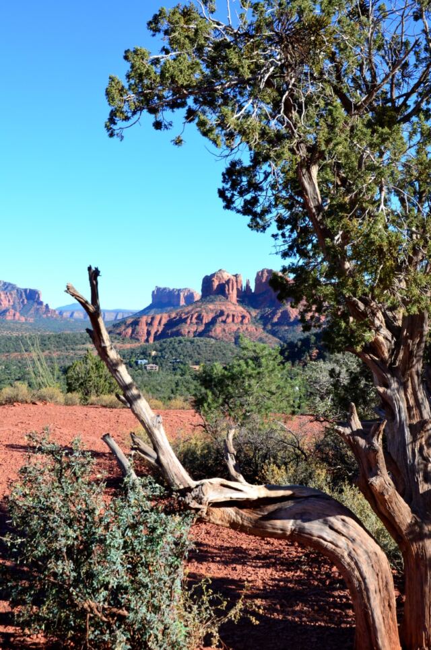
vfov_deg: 41.2
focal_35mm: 48
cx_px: 216
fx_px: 866
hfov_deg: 28.0
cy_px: 325
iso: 400
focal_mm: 32
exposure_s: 1/200
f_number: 14
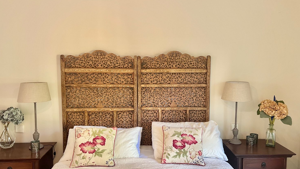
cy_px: 84
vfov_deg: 40.2
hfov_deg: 66.1
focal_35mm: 29
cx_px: 149
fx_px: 231
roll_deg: +0.1
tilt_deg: -5.0
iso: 200
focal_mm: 5.7
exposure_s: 1/50
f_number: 1.5
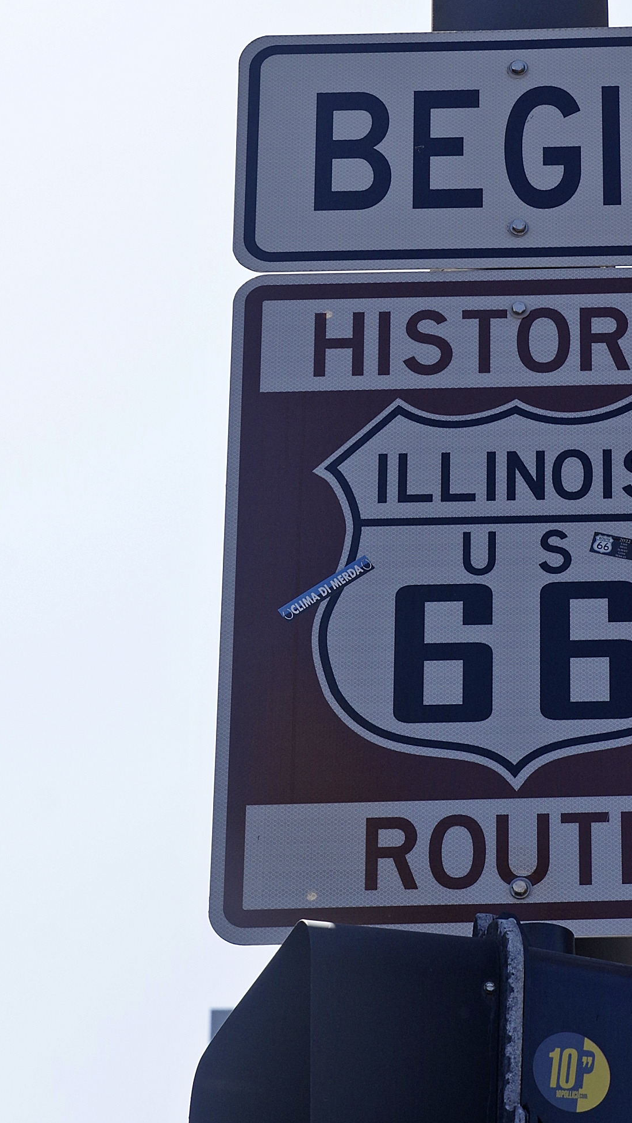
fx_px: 4021
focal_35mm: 135
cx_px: 511
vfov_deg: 15.9
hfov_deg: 9.0
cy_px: 441
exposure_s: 1/800
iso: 400
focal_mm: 50
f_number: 5.6
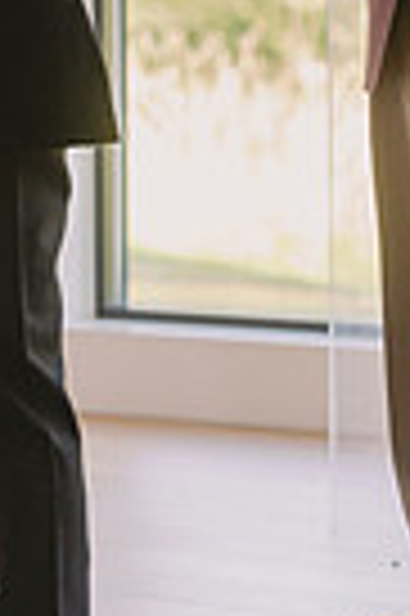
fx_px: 7330
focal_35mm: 428
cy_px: -72
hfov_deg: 3.2
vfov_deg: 4.8
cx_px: -178
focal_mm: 130
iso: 800
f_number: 2.8
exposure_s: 1/320
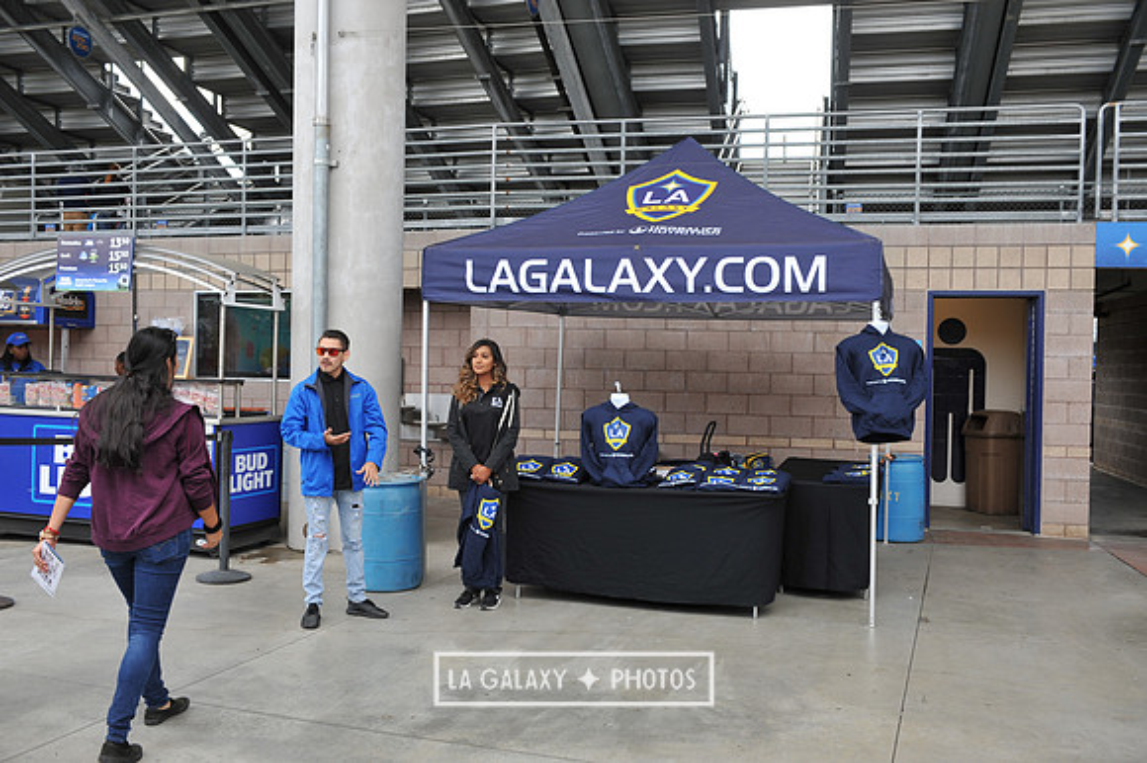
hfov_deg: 55.8
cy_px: 382
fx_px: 1083
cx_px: 574
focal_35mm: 34
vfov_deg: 38.8
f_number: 5
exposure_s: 1/200
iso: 200
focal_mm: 34
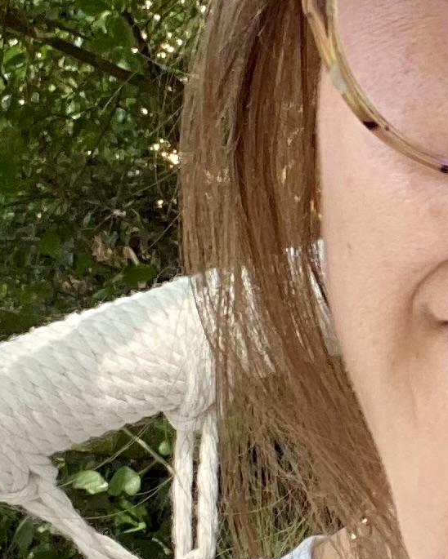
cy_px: 300
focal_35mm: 132
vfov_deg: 14.6
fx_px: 2188
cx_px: 757
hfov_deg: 11.0
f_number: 2.2
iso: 40
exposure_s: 1/122
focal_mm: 2.71
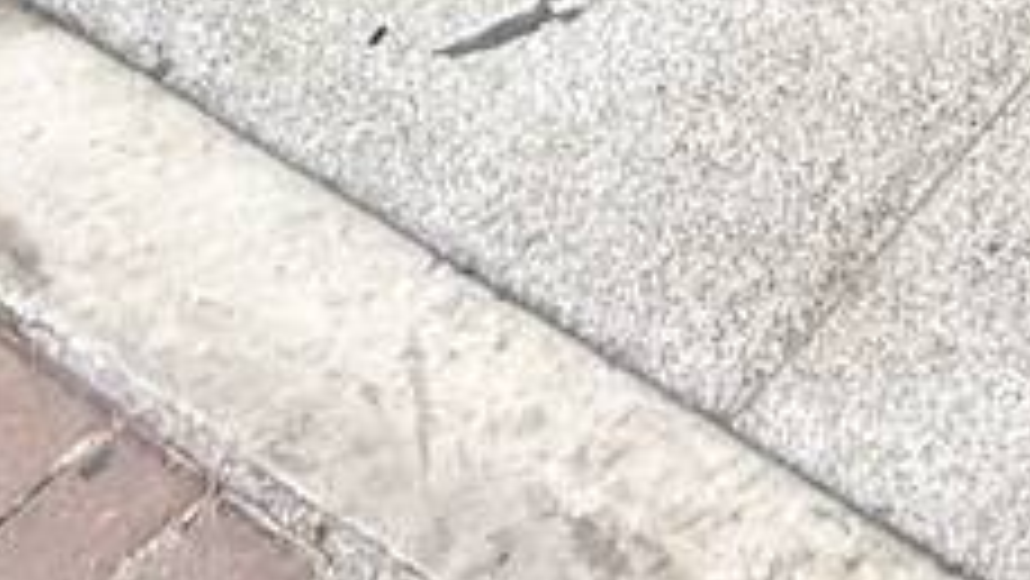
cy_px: -1515
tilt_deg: -13.7
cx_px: 1673
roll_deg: +1.4
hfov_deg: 18.8
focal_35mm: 96
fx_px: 2623
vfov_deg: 8.6
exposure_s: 1/99
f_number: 2.2
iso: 125
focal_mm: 2.22
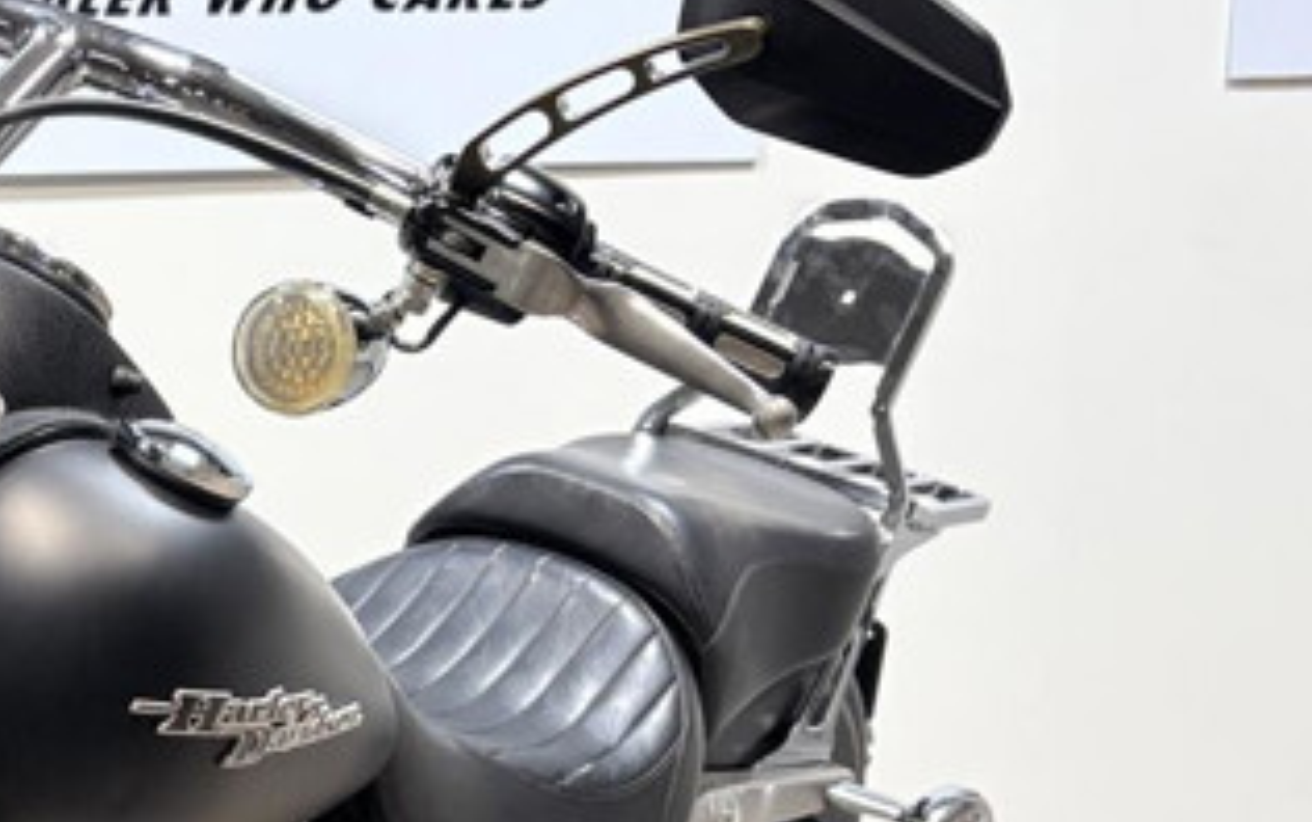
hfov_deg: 20.6
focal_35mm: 93
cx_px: -322
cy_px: 893
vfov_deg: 13.8
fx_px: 3328
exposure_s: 1/120
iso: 40
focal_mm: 5.96
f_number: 1.6
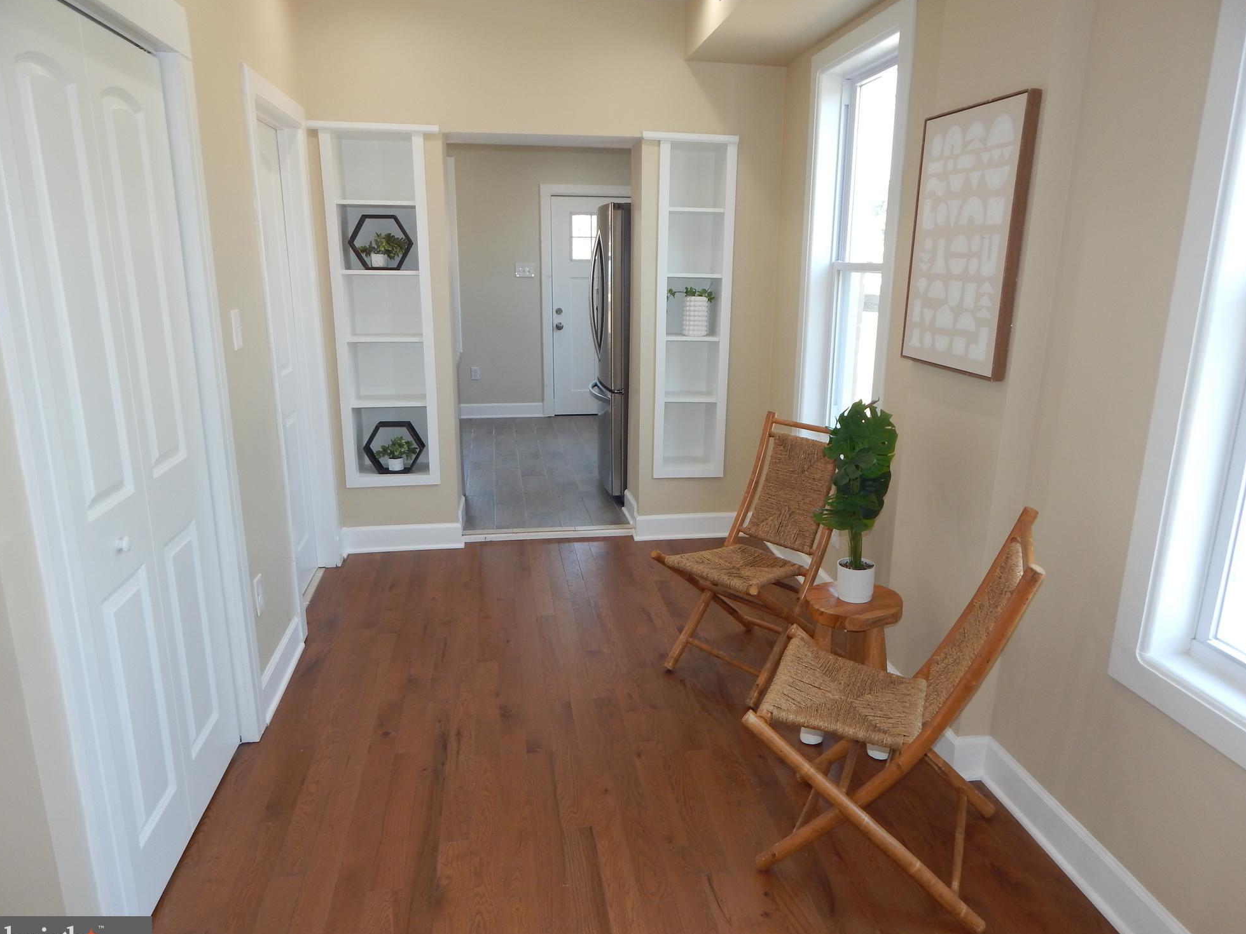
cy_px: 480
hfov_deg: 73.9
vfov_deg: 58.9
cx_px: 644
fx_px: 828
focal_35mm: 23
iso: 125
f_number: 3
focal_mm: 4
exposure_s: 1/60
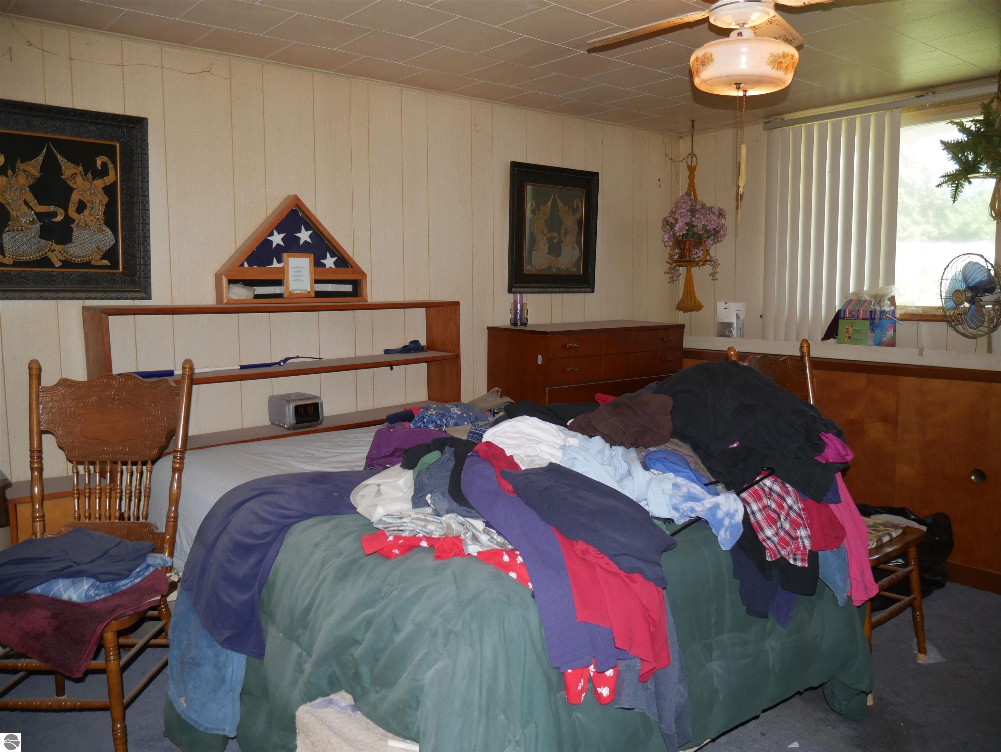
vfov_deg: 49.8
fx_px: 810
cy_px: 376
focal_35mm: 28
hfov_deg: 63.4
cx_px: 500
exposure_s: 1/160
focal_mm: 14
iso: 800
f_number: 3.5
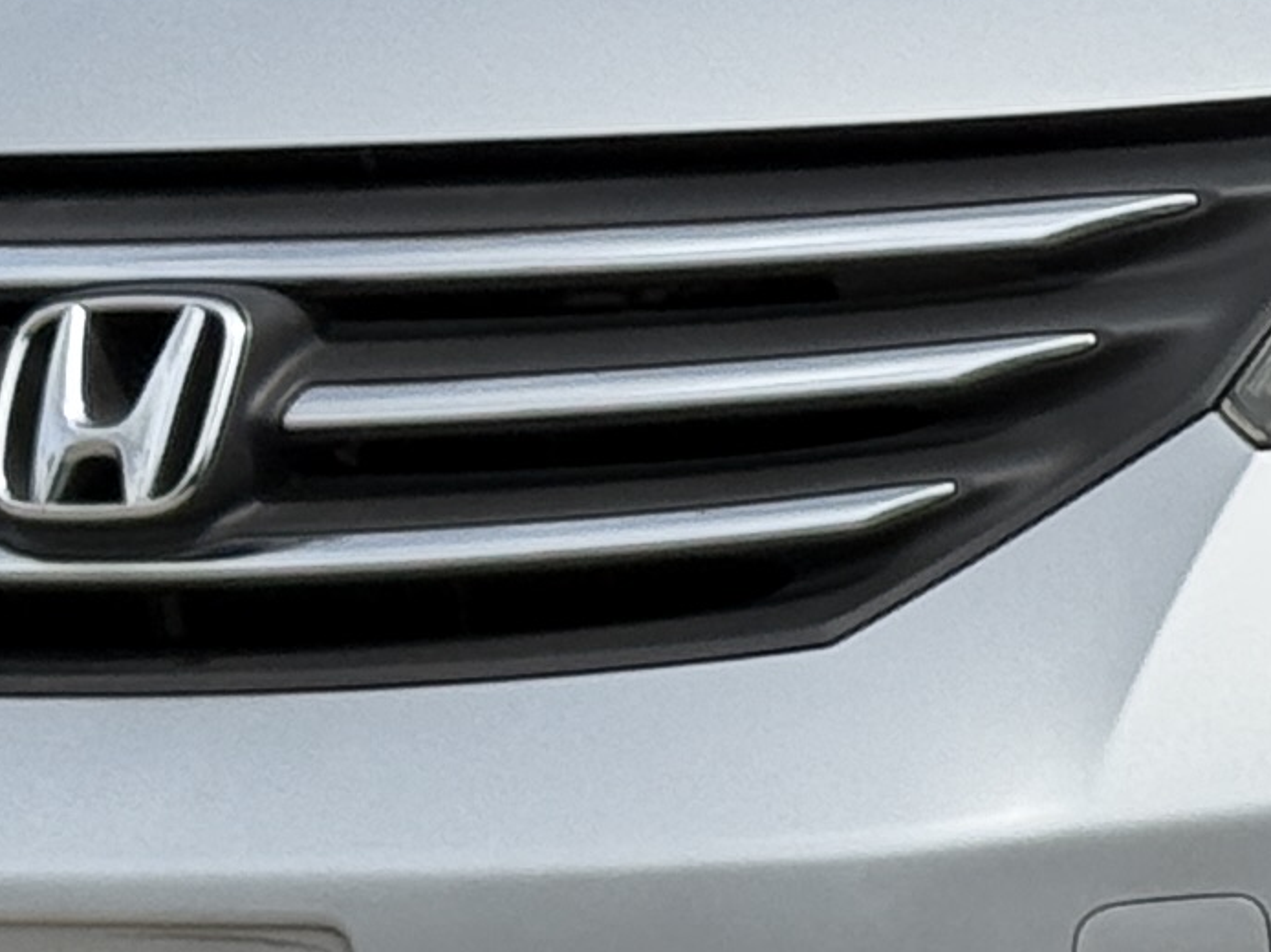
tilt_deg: +1.4
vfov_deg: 5.3
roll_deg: +0.4
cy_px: -13
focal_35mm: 279
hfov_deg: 7.0
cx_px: 1952
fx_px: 10241
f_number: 1.78
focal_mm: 6.76
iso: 64
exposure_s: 1/7143
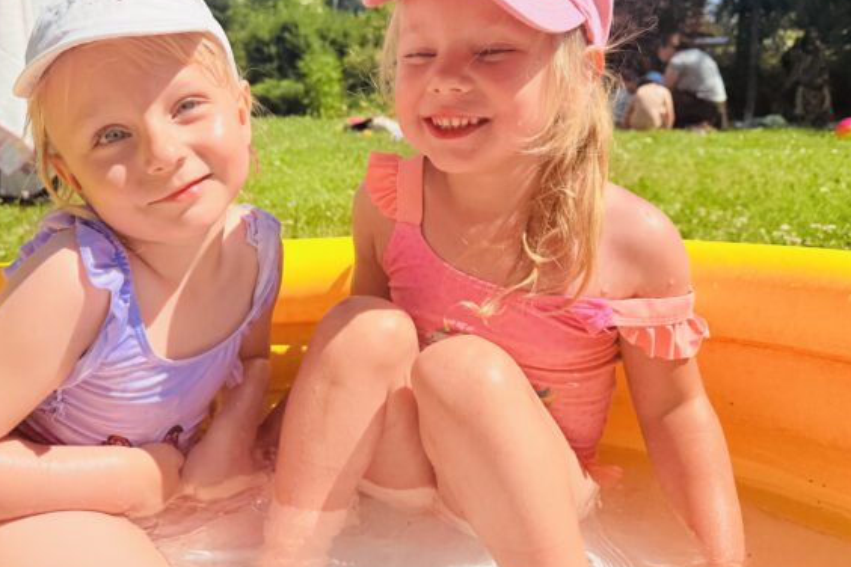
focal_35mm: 34
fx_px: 804
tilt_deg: -10.7
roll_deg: +0.3
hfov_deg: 54.9
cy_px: 222
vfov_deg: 38.7
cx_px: 299
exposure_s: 1/6173
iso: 80
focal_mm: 6.76
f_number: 1.78
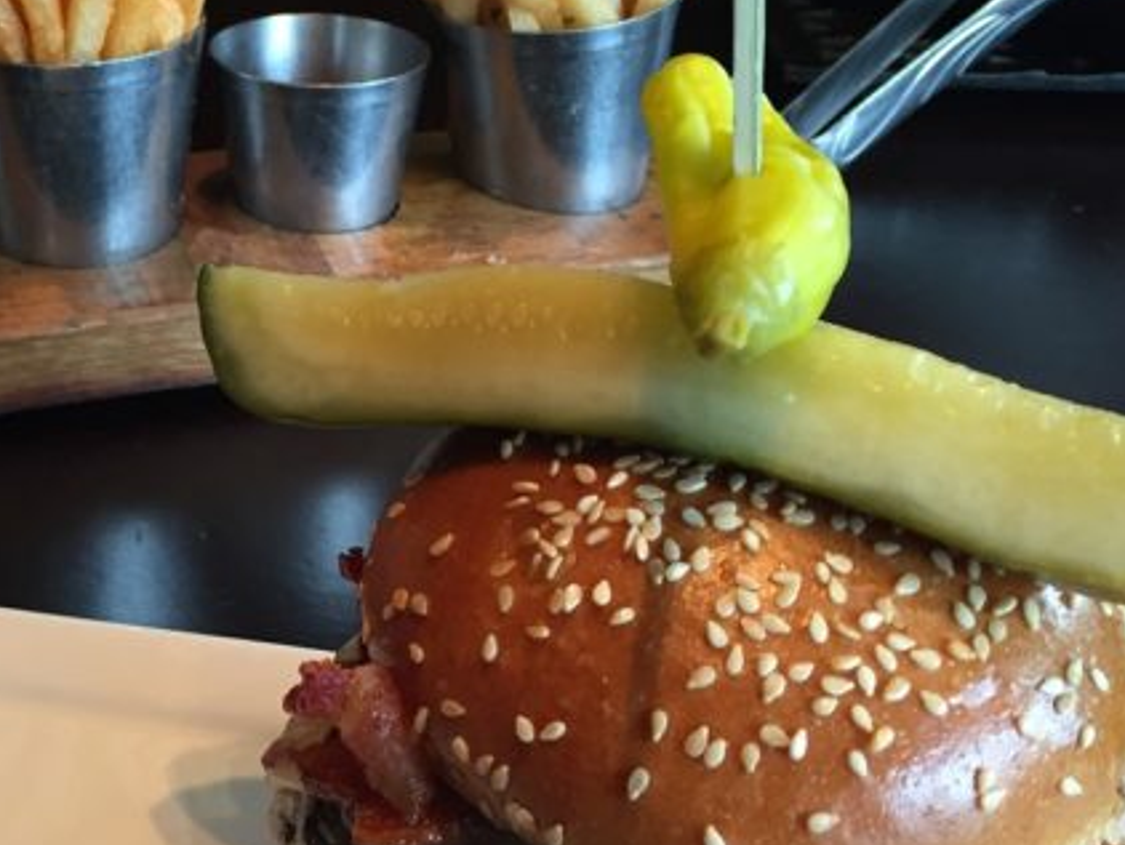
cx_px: 275
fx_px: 1854
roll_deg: -2.6
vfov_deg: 25.7
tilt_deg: -31.1
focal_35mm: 57
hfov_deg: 33.1
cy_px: 454
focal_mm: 4.15
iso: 100
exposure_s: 1/30
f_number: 2.2
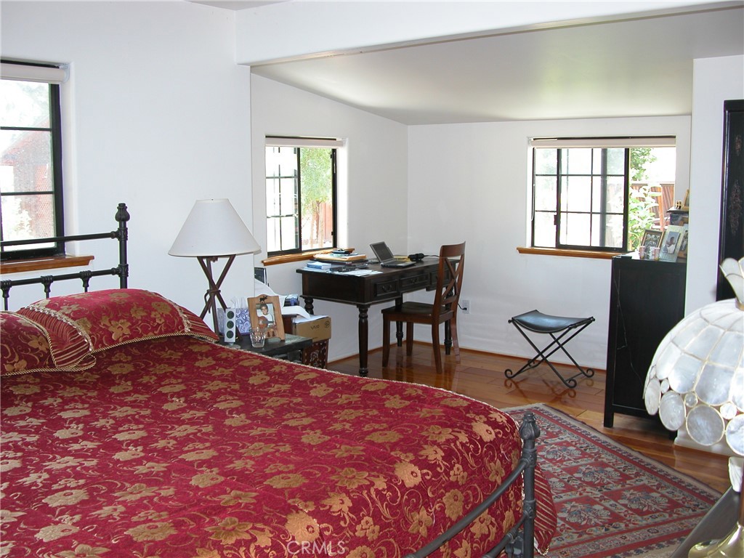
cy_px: 279
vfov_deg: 40.7
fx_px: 752
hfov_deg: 52.6
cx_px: 372
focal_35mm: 35
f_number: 2.8
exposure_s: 1/30
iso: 100
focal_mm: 8.9
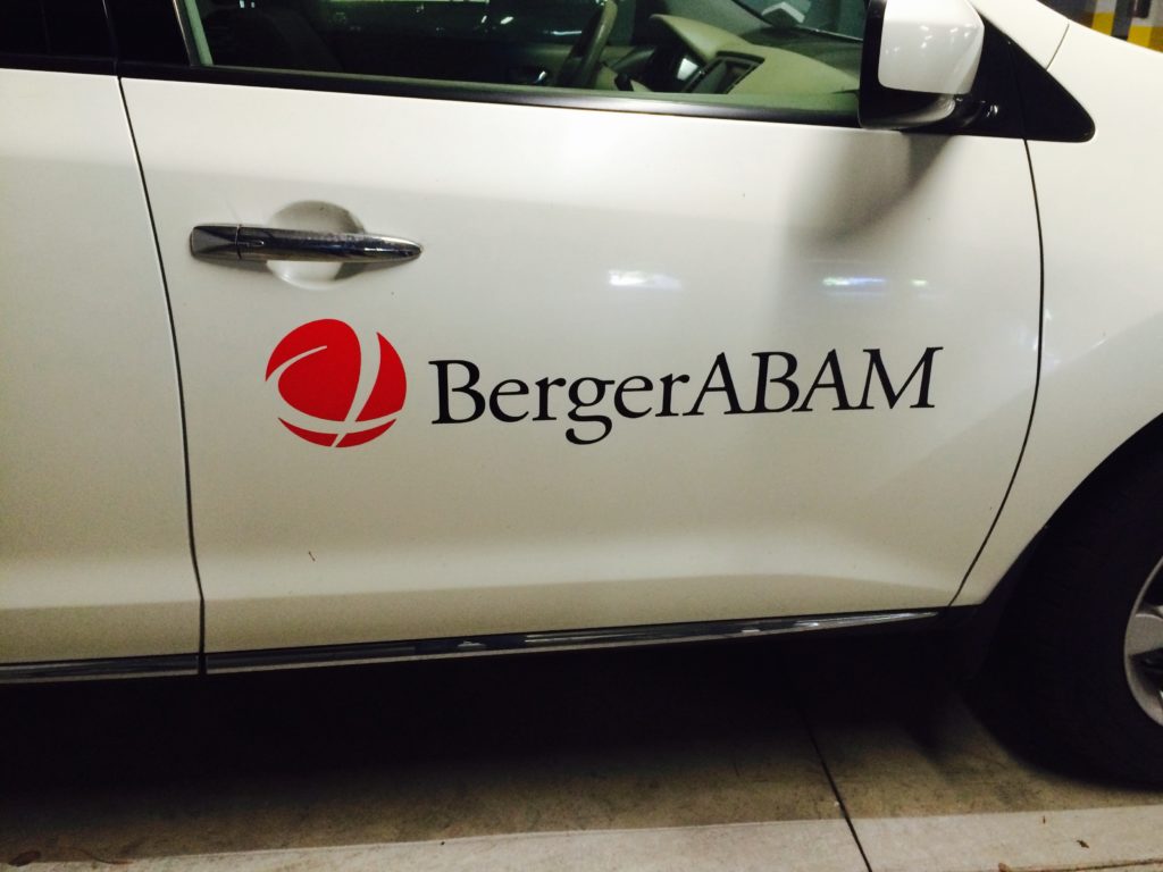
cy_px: 436
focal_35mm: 29
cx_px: 582
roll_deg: +0.3
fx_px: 974
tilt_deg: -23.1
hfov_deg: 61.7
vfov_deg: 48.2
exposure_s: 1/30
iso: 160
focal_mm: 4.15
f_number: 2.2
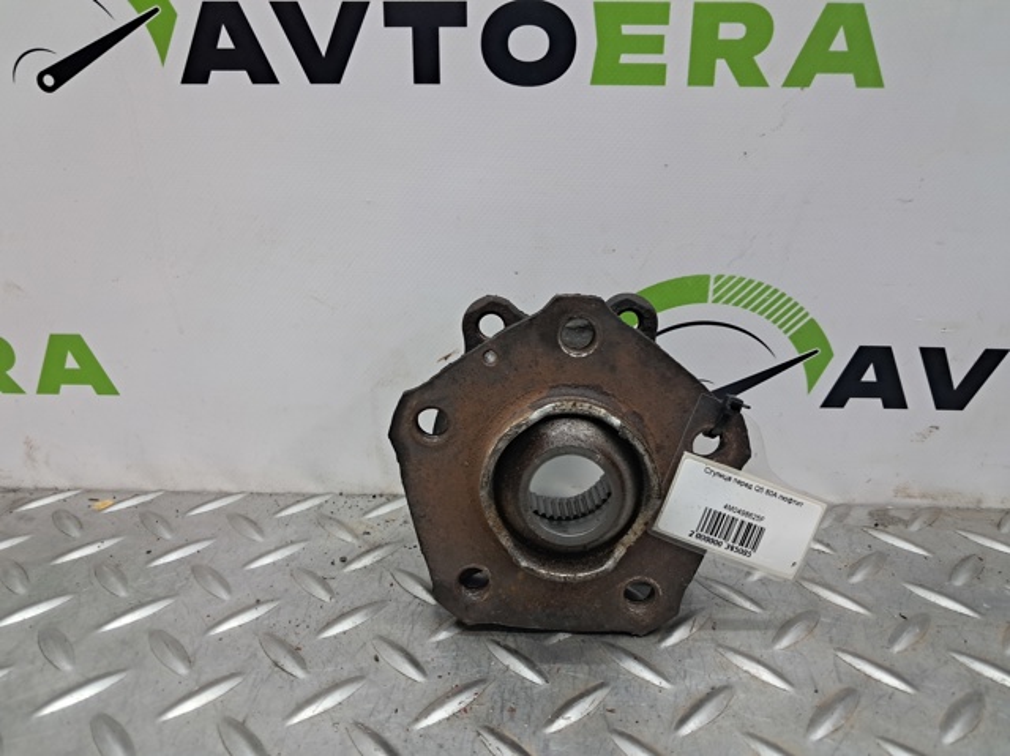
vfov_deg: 51.3
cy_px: 378
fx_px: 787
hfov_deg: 65.4
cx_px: 505
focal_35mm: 27
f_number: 1.8
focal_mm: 4
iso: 125
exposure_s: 1/50
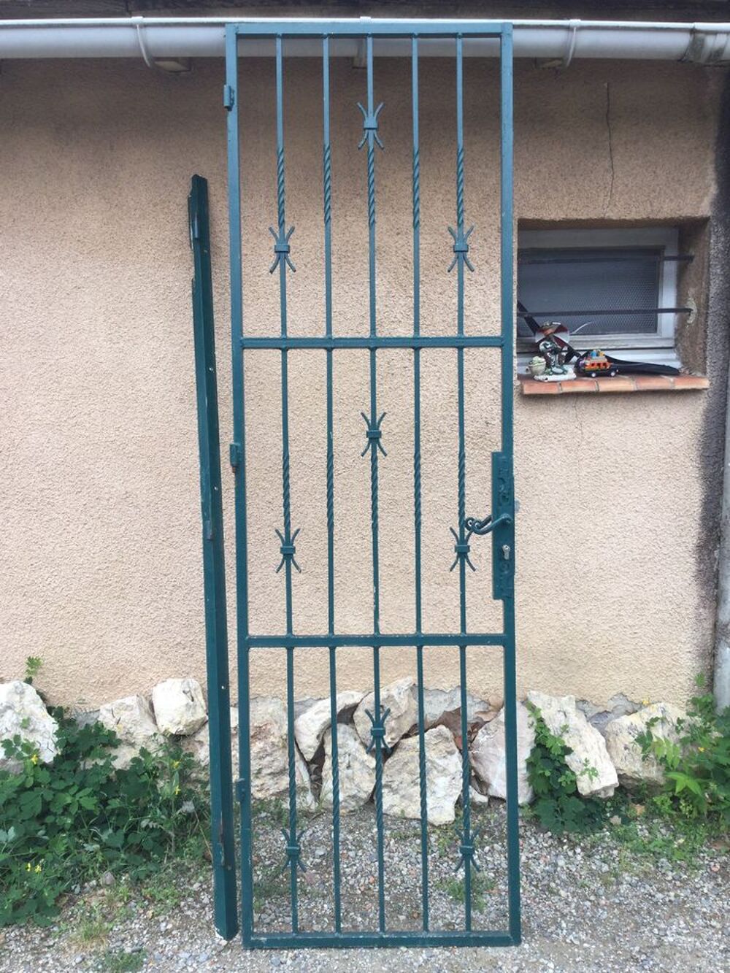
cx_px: 365
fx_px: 872
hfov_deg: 45.4
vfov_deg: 58.3
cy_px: 486
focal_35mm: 31
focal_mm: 3.3
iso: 25
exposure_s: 1/155
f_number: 2.4
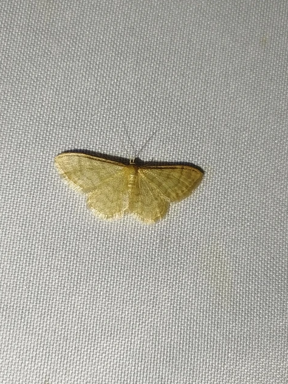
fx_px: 854
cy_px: 193
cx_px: 143
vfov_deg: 25.3
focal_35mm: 77
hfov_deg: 19.1
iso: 80
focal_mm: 5.31
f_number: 1.7
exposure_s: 1/50
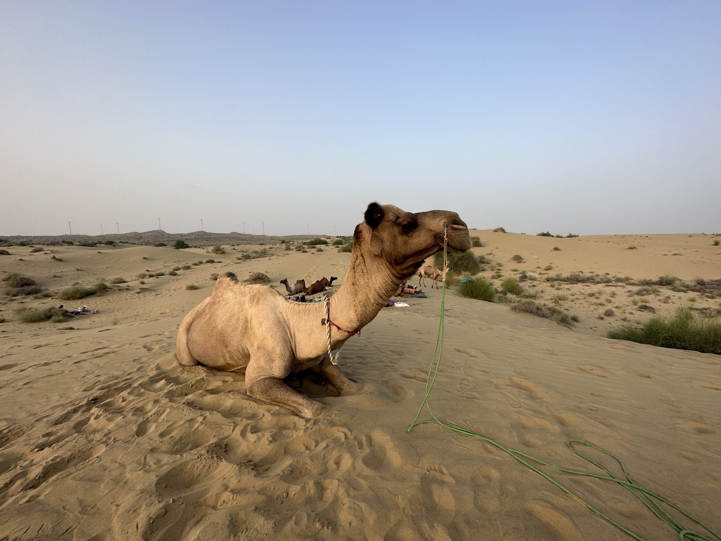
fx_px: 292
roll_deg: -0.3
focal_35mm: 14
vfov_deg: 85.7
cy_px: 270
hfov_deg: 102.1
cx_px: 360
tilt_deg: -5.9
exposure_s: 1/769
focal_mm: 2.22
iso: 40
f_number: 2.2
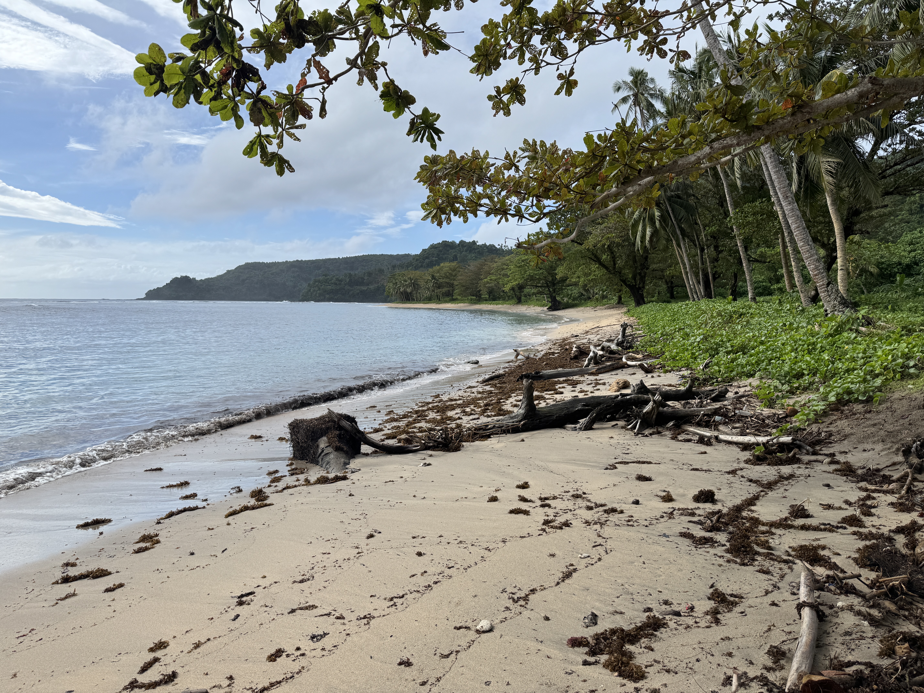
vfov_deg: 56.8
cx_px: 462
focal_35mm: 24
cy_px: 346
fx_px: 641
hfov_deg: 71.6
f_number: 1.78
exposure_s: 1/4950
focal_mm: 6.76
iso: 80
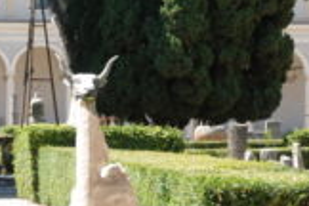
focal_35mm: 176
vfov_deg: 7.8
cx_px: -4
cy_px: 70
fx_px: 1511
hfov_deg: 11.6
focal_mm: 38
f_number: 6.3
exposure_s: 1/160
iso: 100
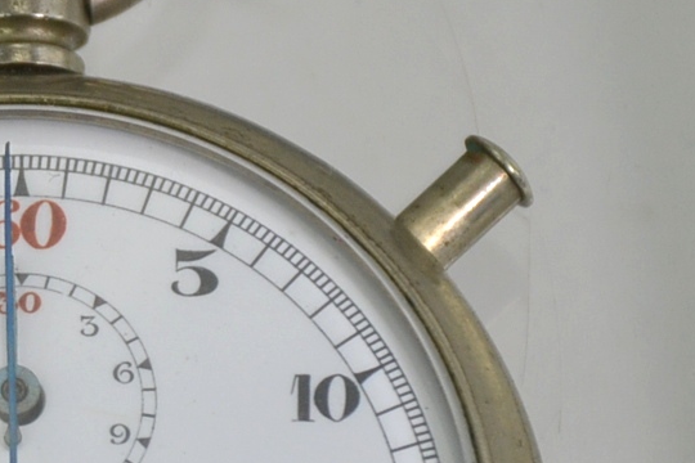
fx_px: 17804
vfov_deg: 1.5
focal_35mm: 922
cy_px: 435
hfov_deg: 2.2
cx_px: -59
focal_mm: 135
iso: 400
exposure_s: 1/400
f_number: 5.6
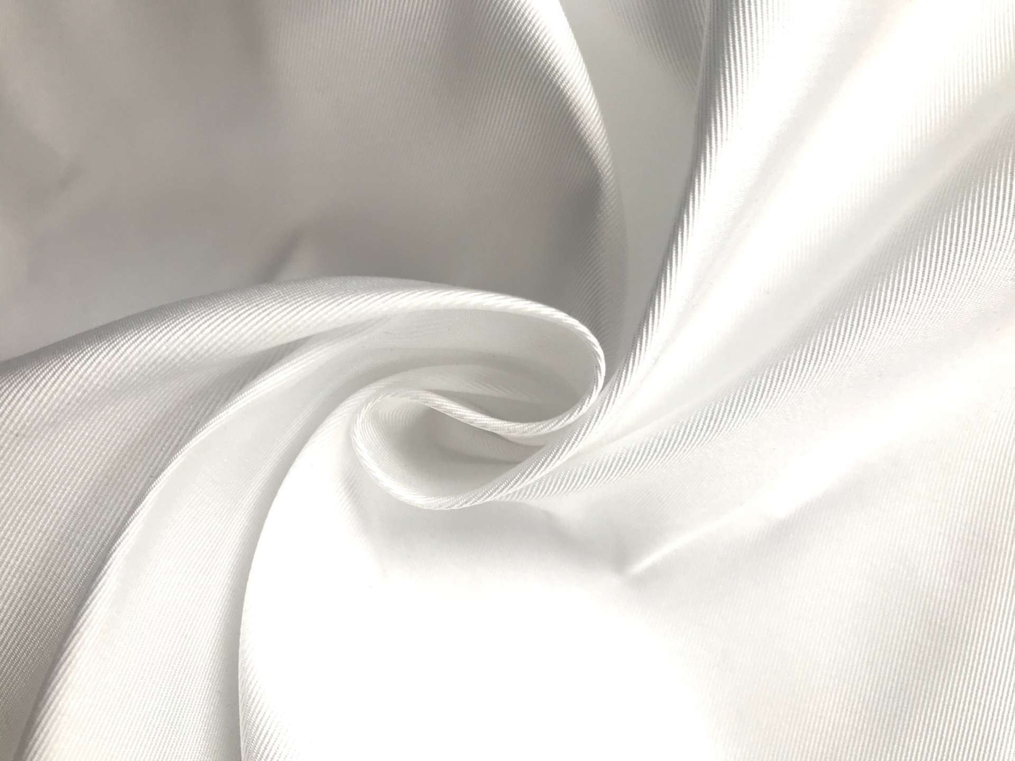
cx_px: 508
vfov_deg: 49.7
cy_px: 380
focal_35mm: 28
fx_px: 821
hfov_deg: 63.4
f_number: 1.8
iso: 25
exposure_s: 1/120
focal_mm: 3.99
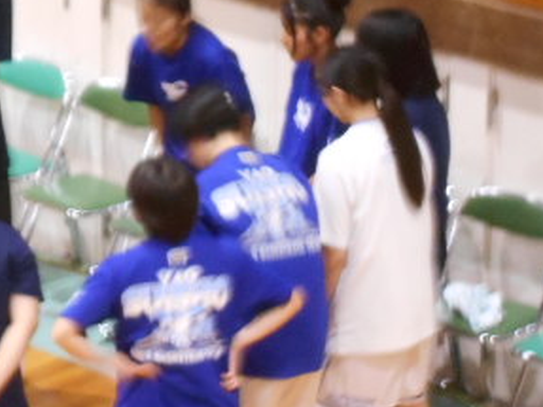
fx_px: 4547
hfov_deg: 6.8
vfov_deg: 5.1
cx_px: -53
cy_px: 261
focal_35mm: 290
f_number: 6.5
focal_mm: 23
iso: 800
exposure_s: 1/10
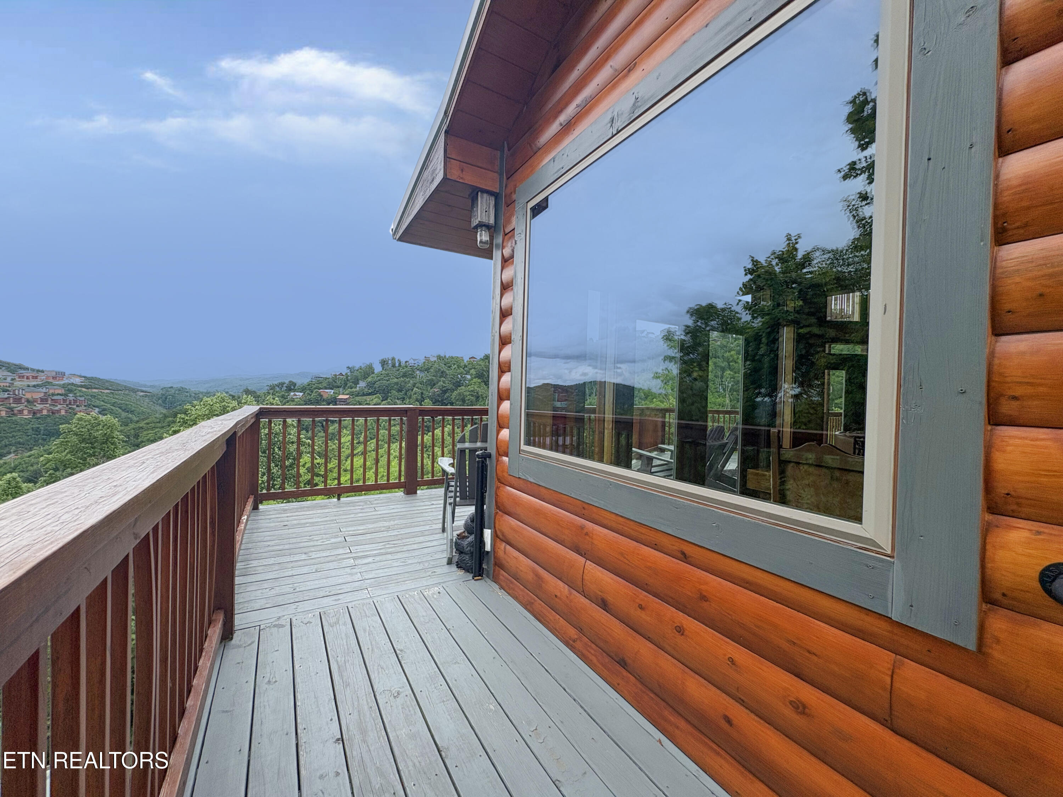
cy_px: 398
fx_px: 430
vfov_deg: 85.7
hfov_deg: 102.1
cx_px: 532
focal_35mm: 14
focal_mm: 2.22
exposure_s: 1/956
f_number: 2.2
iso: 50
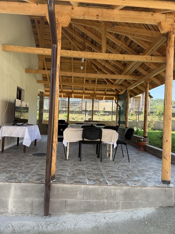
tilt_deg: +2.9
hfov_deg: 56.8
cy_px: 117
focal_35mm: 24
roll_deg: -3.5
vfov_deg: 71.6
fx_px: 162
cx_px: 88
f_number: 1.78
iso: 80
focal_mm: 6.76
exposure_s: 1/627
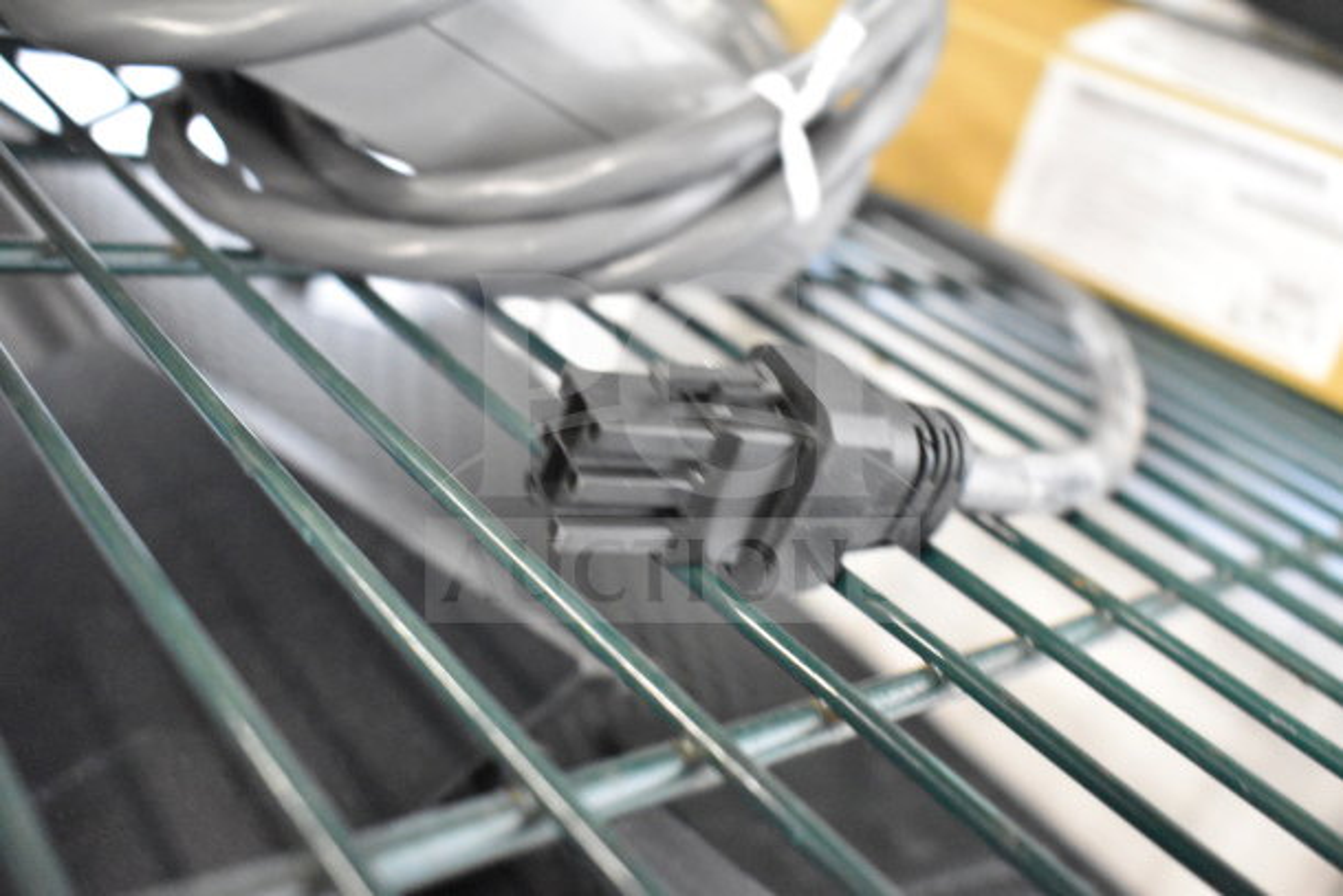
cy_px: 448
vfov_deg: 36.9
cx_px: 672
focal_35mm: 36
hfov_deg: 53.1
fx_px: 1343
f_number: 4
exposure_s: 1/40
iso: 10000
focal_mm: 24
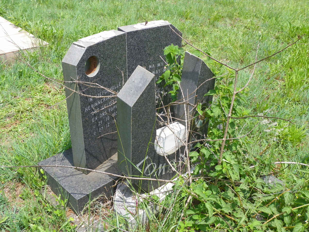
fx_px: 366
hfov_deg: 45.8
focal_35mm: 41
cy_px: 116
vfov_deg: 35.1
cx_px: 154
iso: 64
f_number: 4.5
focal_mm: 7.3
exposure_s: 1/200
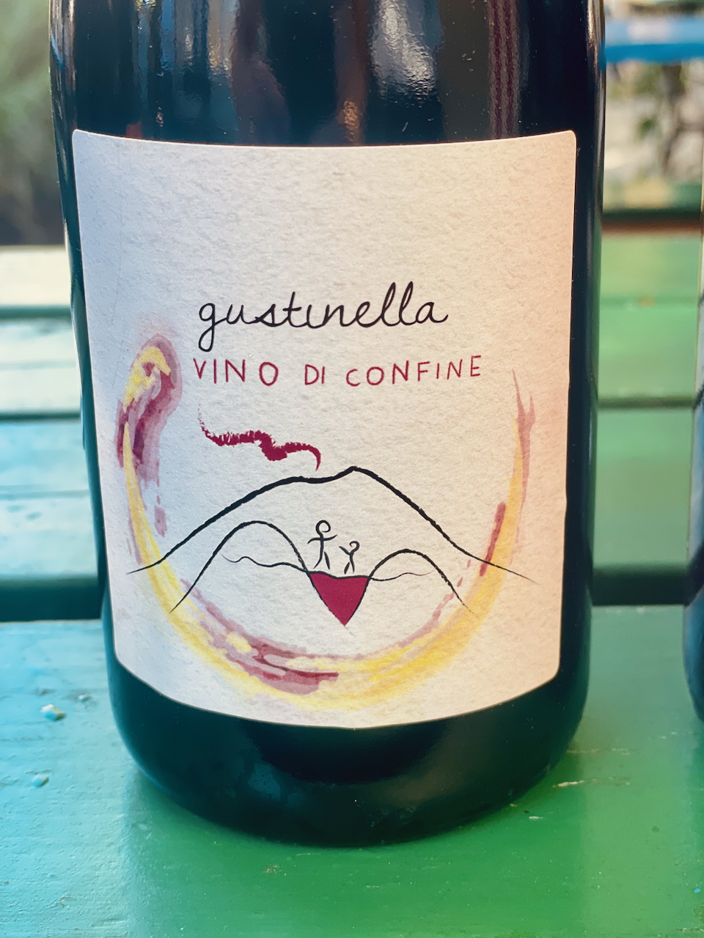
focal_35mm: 52
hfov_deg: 28.0
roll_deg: +1.3
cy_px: 469
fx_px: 1410
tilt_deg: -20.0
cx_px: 352
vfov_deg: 36.8
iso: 50
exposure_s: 1/122
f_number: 2
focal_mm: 6
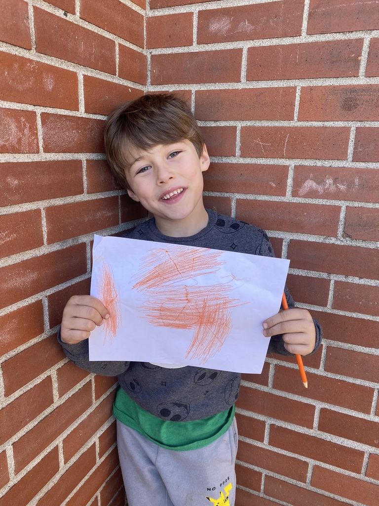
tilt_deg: -15.3
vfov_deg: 67.3
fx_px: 380
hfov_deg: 53.1
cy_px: 253
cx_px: 190
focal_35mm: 26
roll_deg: -1.3
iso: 32
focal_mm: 4.25
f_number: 1.8
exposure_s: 1/151
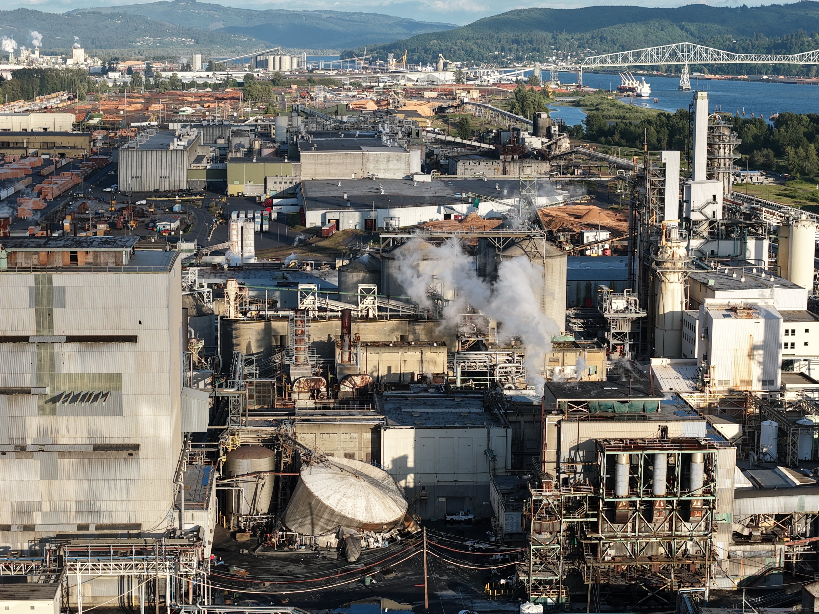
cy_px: 307
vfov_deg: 21.0
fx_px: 1656
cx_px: 410
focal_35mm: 70
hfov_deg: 27.8
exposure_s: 1/1000
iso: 160
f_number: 2.8
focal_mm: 19.4
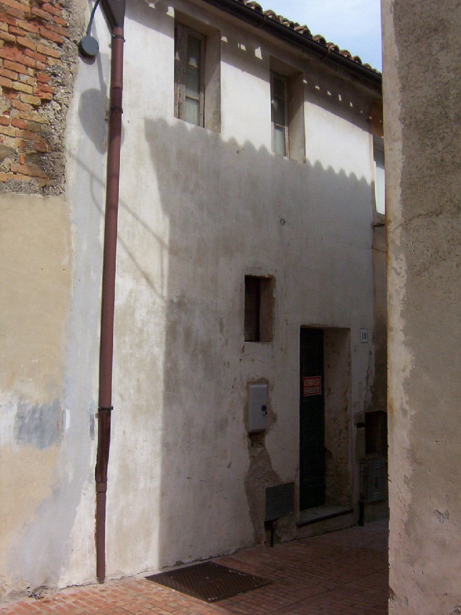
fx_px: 639
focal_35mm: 36
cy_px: 308
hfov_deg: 39.7
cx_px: 230
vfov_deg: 51.4
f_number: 5.24
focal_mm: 5.54
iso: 100
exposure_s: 1/772
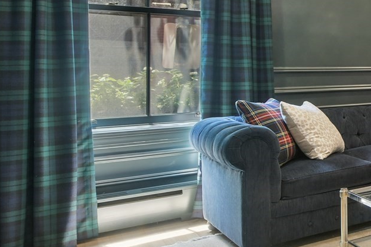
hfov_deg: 27.8
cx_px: 564
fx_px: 474
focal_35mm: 46
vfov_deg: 28.9
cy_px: 71
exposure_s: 1/5
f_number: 9
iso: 640
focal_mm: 14
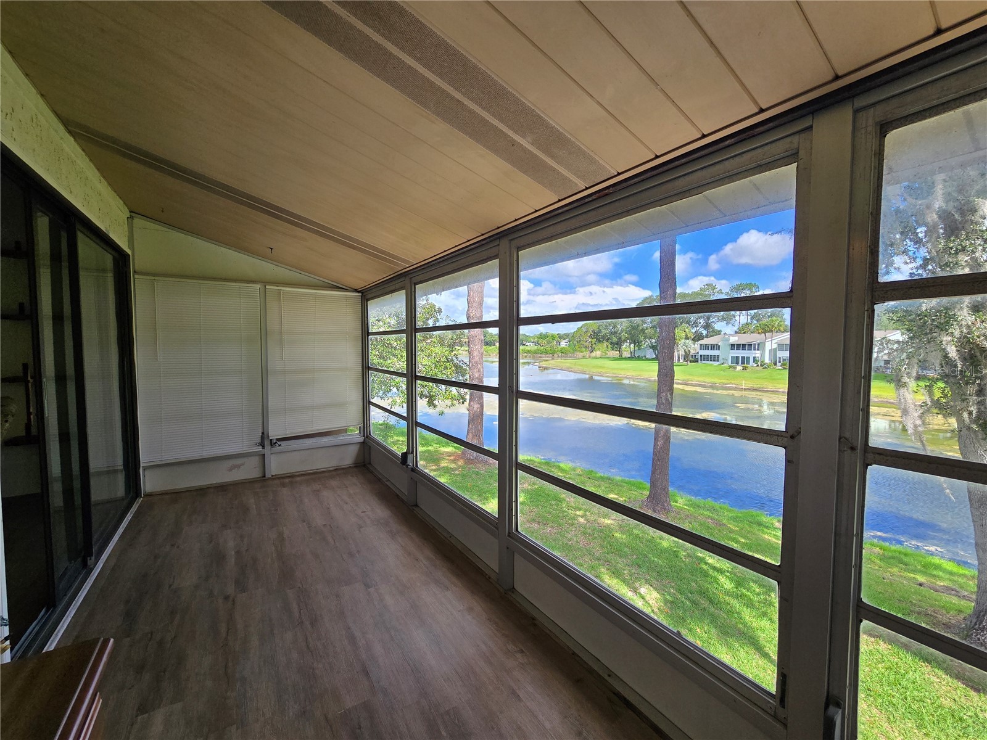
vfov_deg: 89.9
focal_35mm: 13
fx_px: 371
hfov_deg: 106.2
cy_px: 370
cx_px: 494
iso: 50
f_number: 2.2
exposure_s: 1/586
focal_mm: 2.2
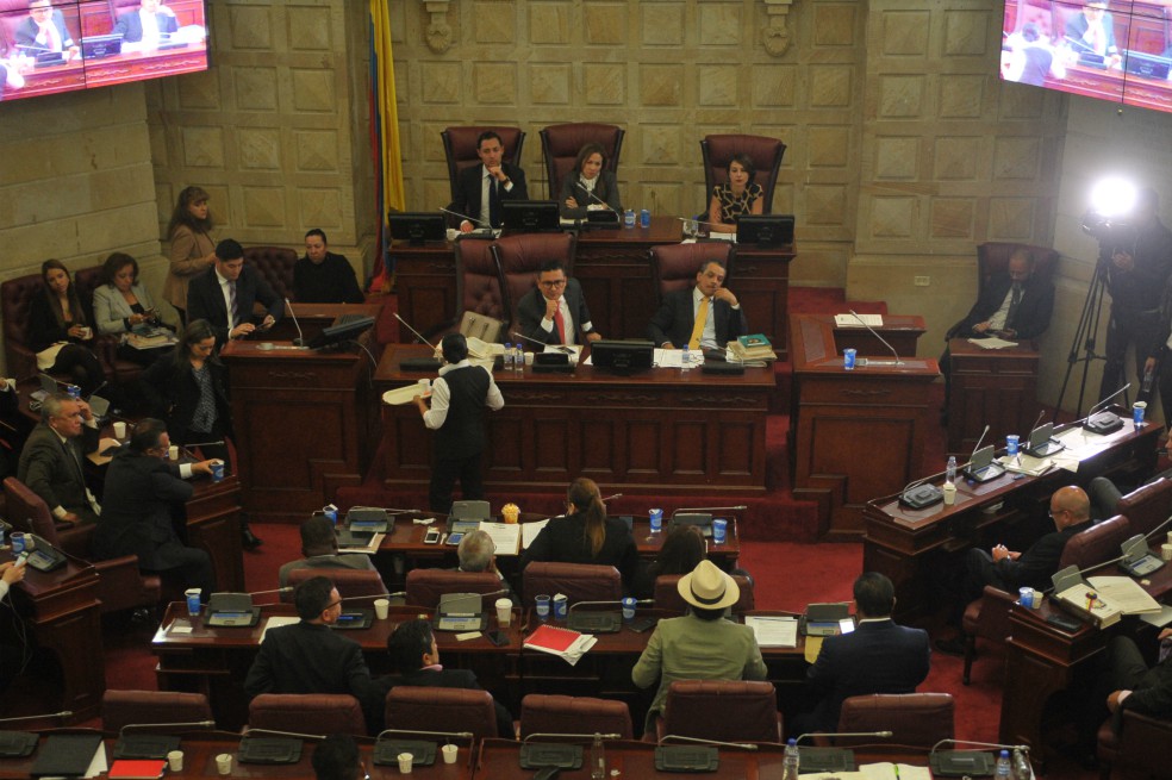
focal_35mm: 48
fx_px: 1562
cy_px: 390
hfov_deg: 41.1
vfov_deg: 28.0
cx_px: 586
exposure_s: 1/125
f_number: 2.8
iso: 2500
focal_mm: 48
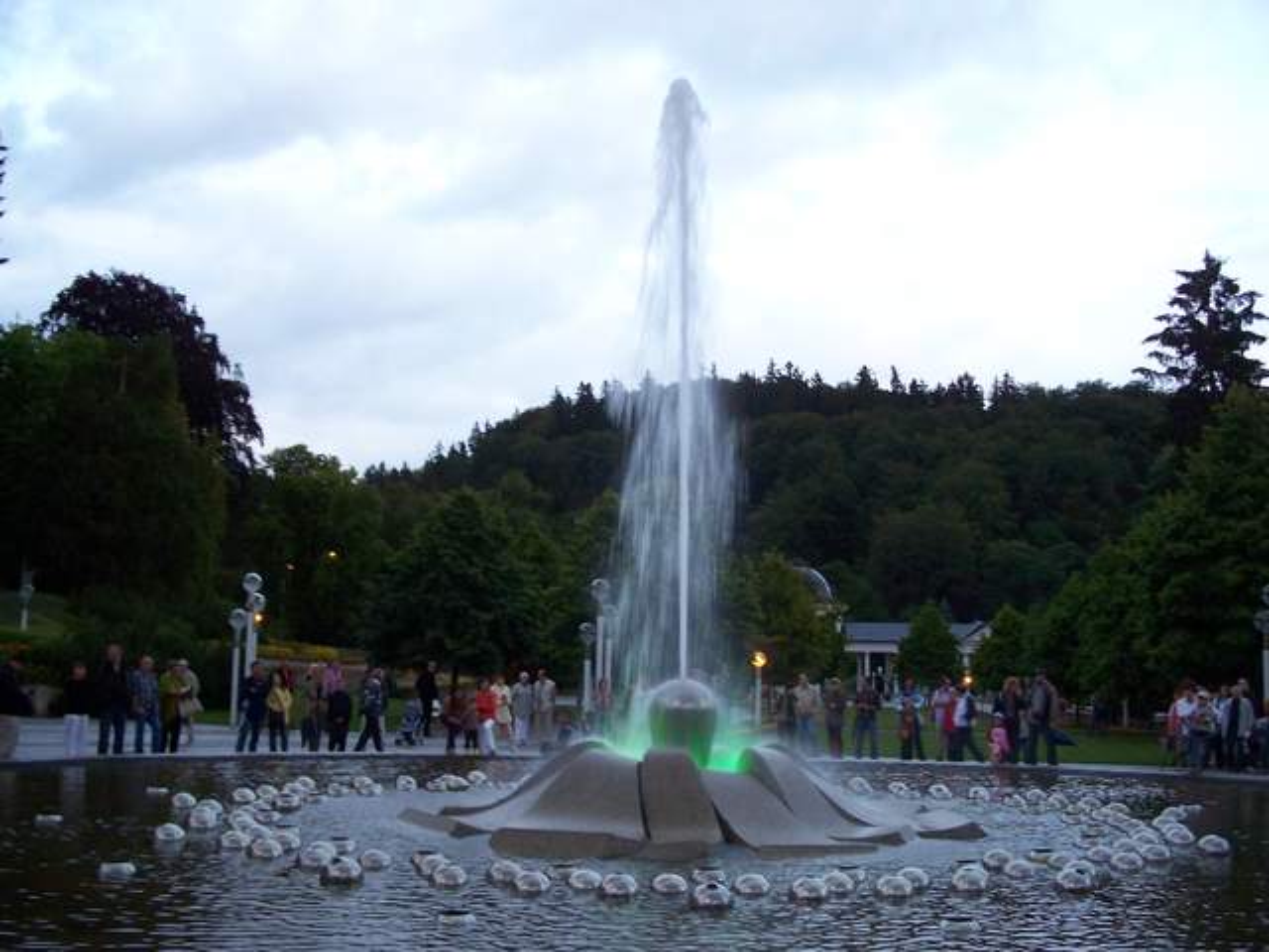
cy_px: 476
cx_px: 634
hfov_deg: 50.1
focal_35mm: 37
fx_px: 1356
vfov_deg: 38.7
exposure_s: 1/20
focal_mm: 7.8
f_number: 2.8
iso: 200
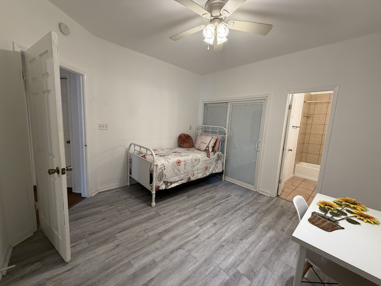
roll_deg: -2.5
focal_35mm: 14
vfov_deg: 85.7
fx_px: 154
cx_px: 190
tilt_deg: -8.1
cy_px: 143
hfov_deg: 102.1
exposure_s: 1/120
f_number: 2.2
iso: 250
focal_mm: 2.22
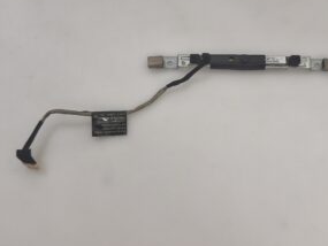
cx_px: 192
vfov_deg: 33.5
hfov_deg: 43.7
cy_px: 98
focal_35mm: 43
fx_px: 408
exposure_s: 1/50
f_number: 1.6
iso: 320
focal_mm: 6.57
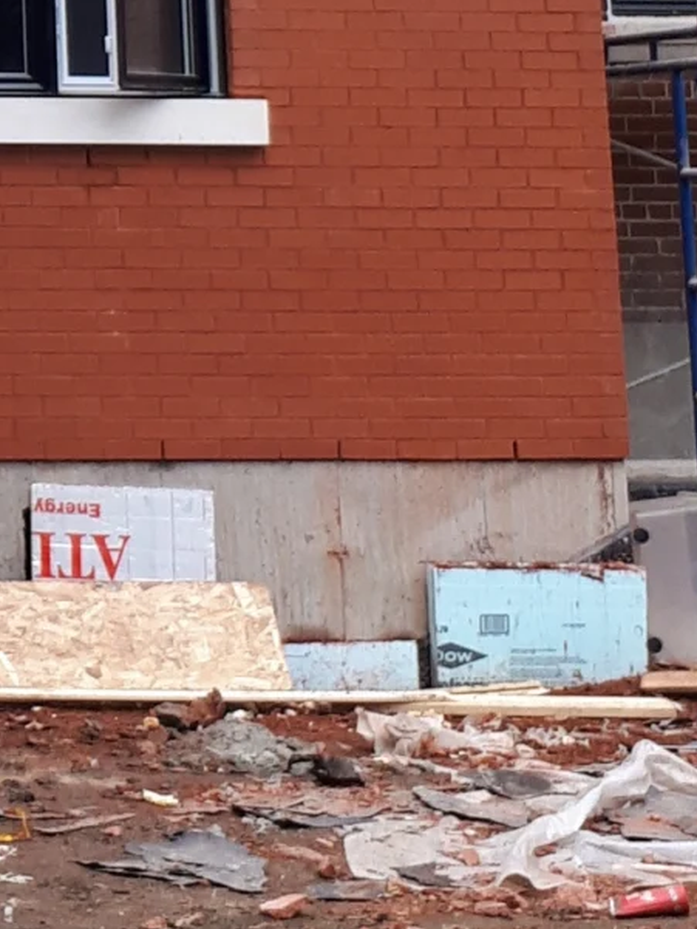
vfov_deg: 16.2
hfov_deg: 12.2
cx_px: -396
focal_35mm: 115
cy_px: -300
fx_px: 3086
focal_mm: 3.6
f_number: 1.9
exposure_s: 1/131
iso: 40
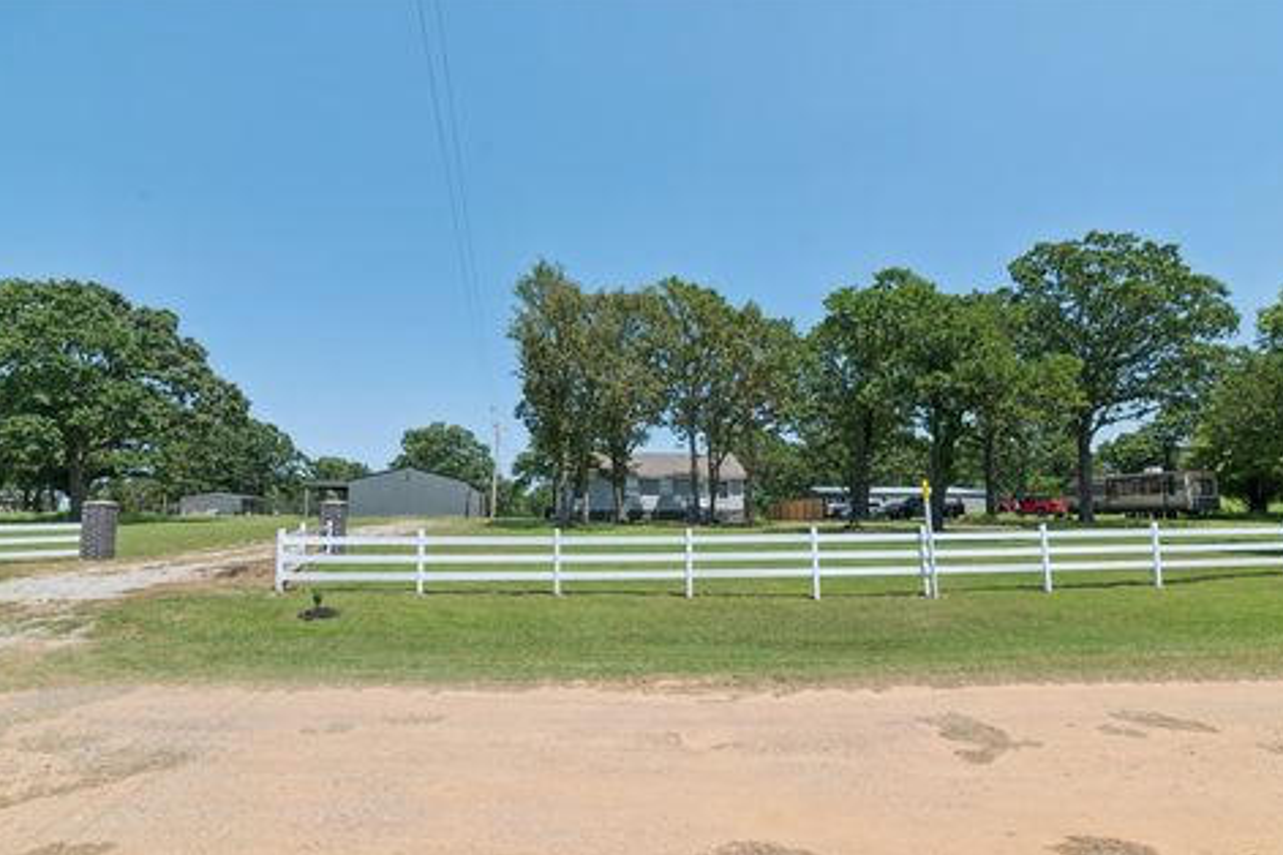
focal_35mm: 17
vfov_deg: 70.4
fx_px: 606
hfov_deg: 93.3
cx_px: 651
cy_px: 444
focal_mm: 16
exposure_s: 1/200
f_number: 8
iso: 100
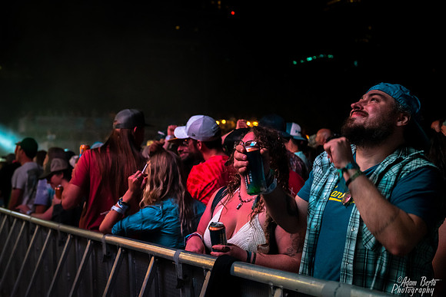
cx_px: 203
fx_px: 722
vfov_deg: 23.2
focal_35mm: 58
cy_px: 117
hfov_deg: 34.3
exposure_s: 1/160
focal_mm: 48
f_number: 4
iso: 3200
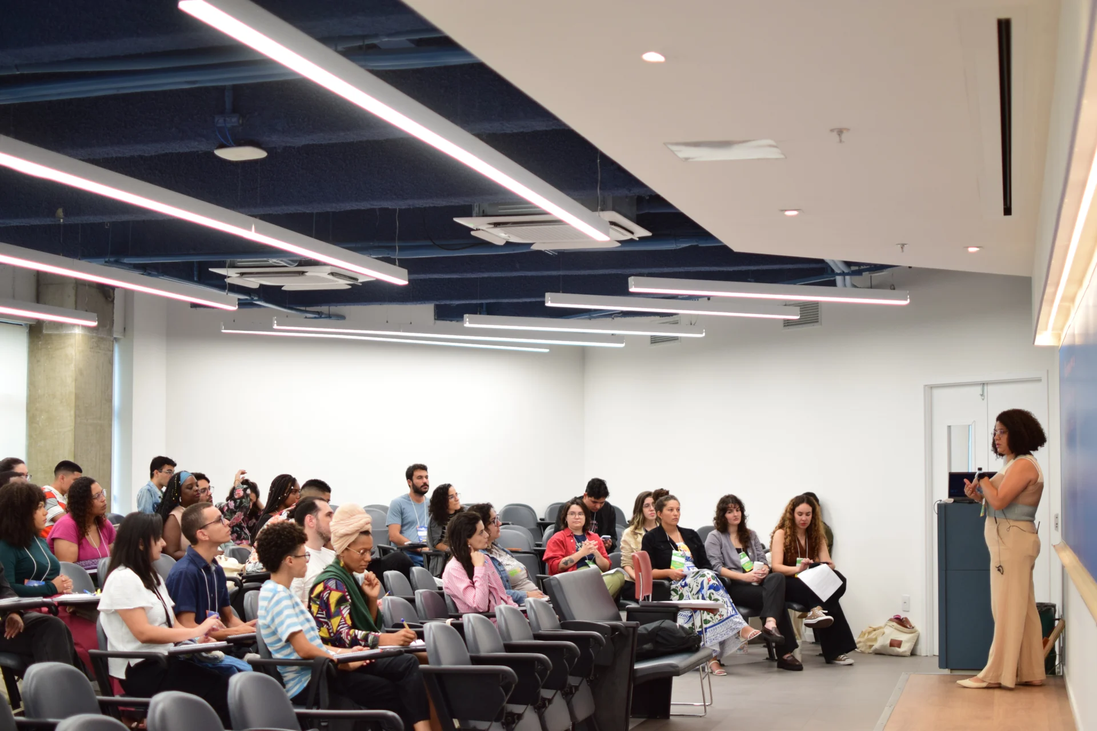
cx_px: 548
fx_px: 1600
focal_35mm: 52
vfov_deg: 25.8
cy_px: 366
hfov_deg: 37.9
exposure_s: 1/250
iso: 640
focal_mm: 35
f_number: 2.2
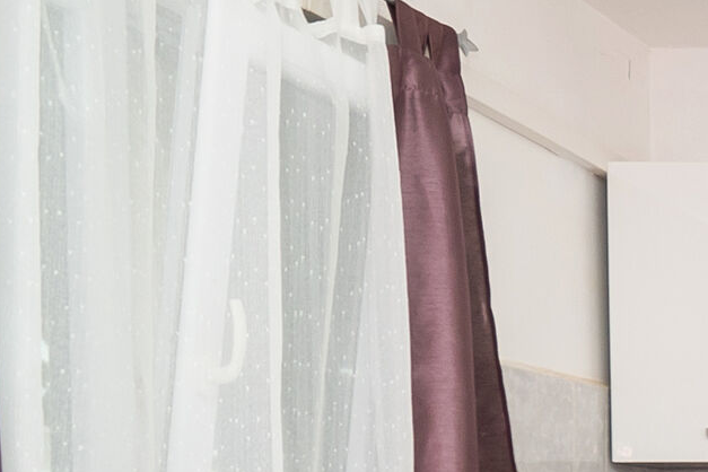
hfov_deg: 20.3
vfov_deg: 19.0
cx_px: 1305
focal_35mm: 67
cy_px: 592
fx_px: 1318
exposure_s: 1/100
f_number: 8
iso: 200
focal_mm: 10
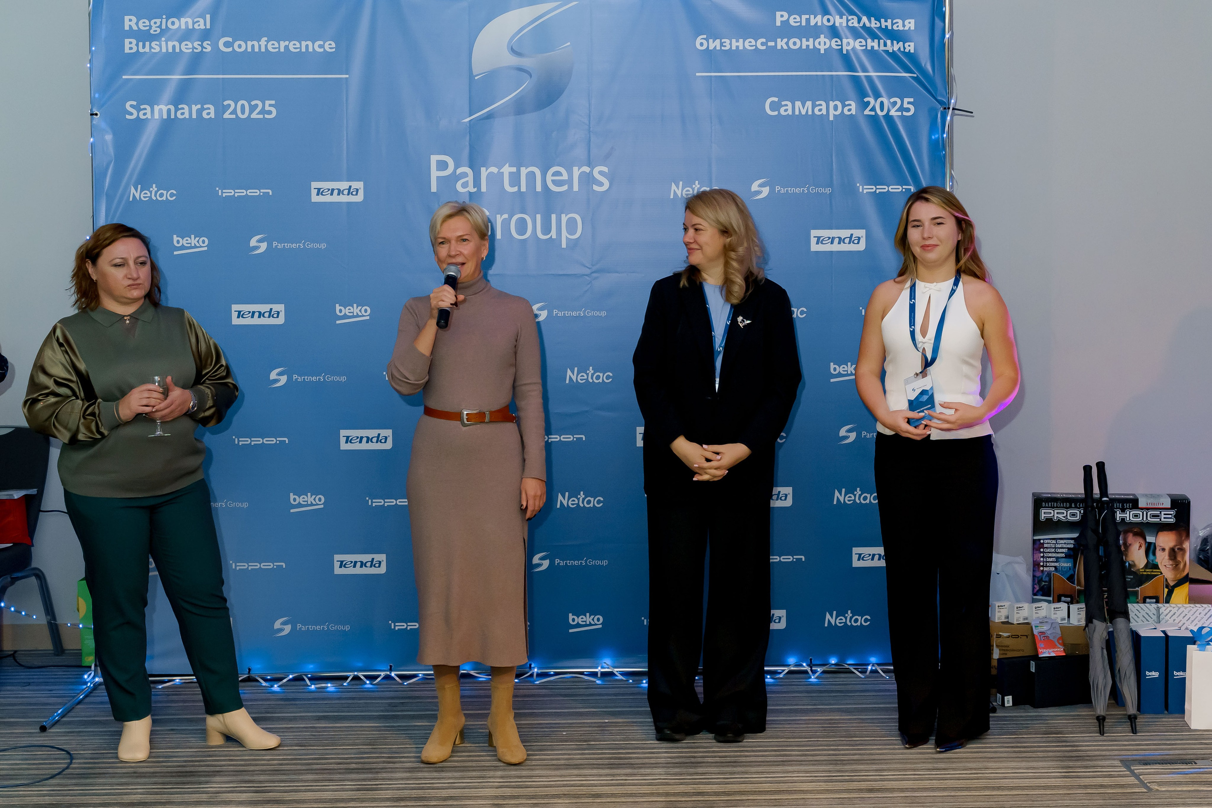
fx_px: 1477
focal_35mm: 44
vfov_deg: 30.6
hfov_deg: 44.5
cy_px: 376
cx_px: 671
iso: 3200
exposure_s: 1/125
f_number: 5.6
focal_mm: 35
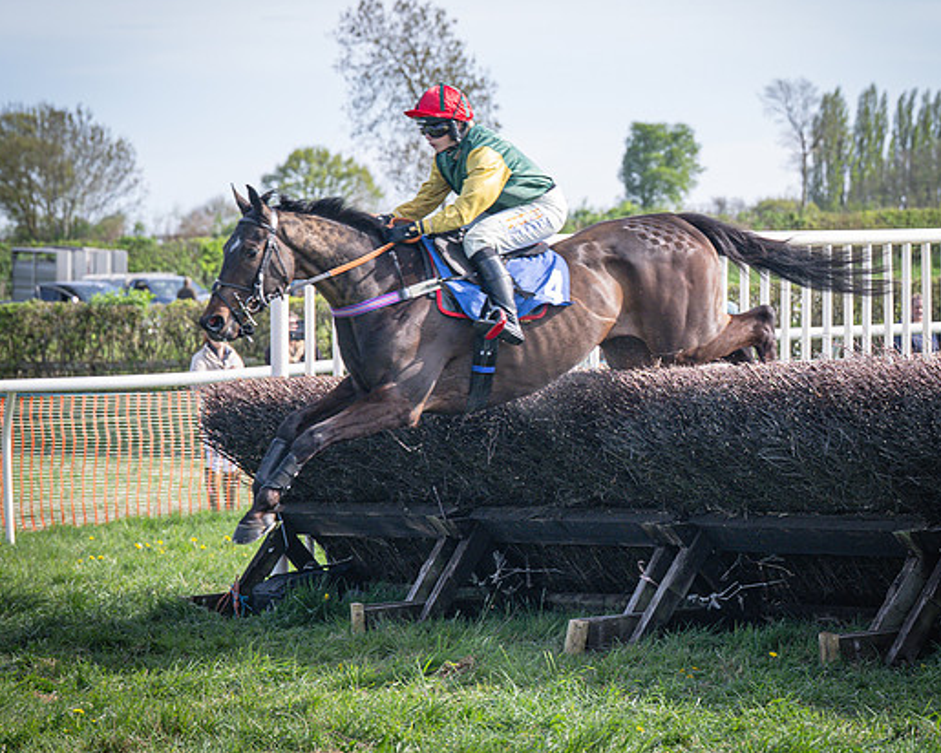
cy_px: 371
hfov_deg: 11.8
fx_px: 4567
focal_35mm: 164
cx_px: 575
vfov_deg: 9.4
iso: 400
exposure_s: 1/1600
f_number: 4
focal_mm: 78
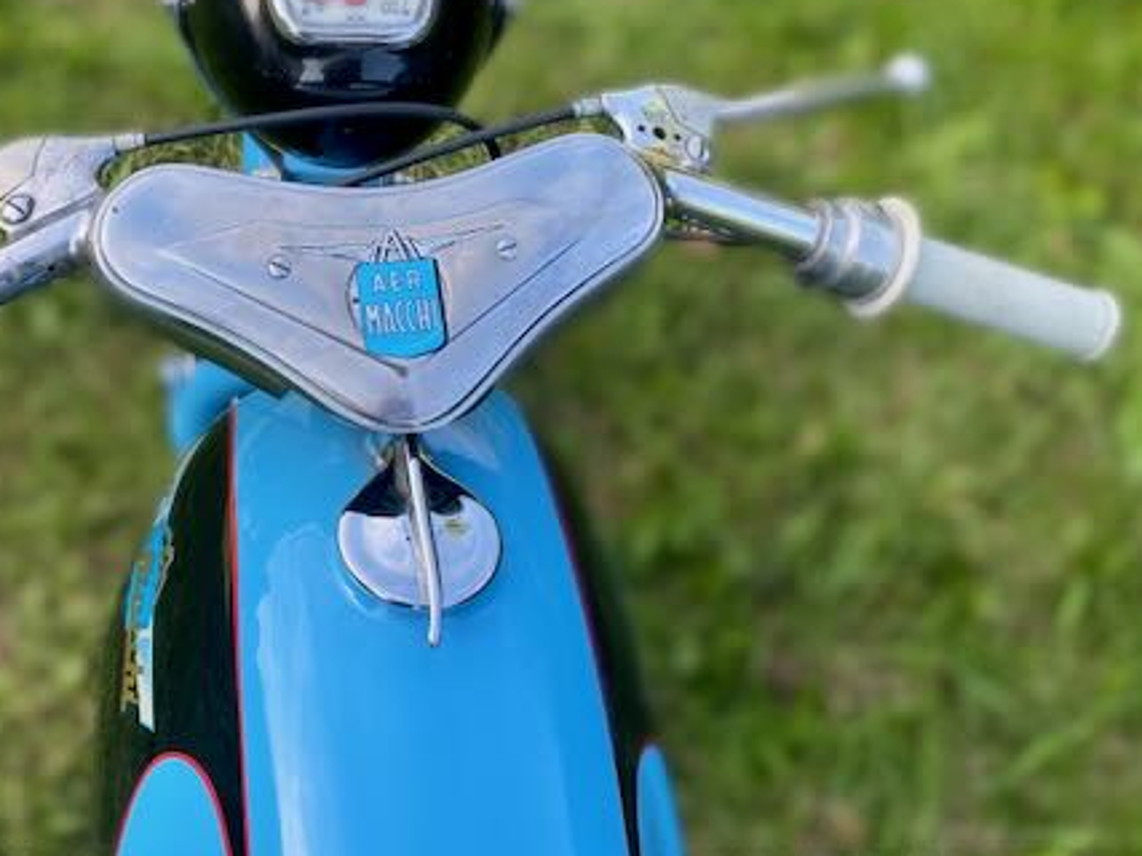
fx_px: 1286
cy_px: 219
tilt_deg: -47.7
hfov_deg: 47.0
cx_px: 366
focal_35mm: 39
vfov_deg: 36.0
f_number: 1.8
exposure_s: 1/522
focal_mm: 4.25
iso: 32
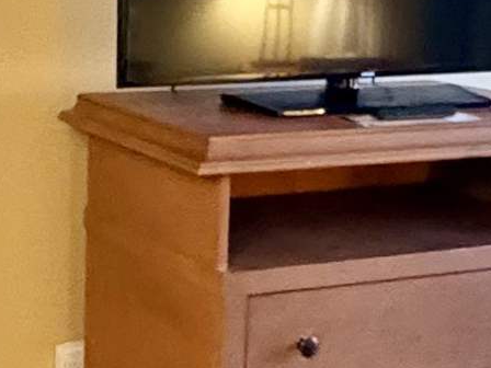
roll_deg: -0.5
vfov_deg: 15.3
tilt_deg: -5.6
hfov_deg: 19.7
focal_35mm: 96
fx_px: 1362
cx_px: -32
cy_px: 72
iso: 1000
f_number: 2.2
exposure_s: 1/40
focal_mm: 2.22
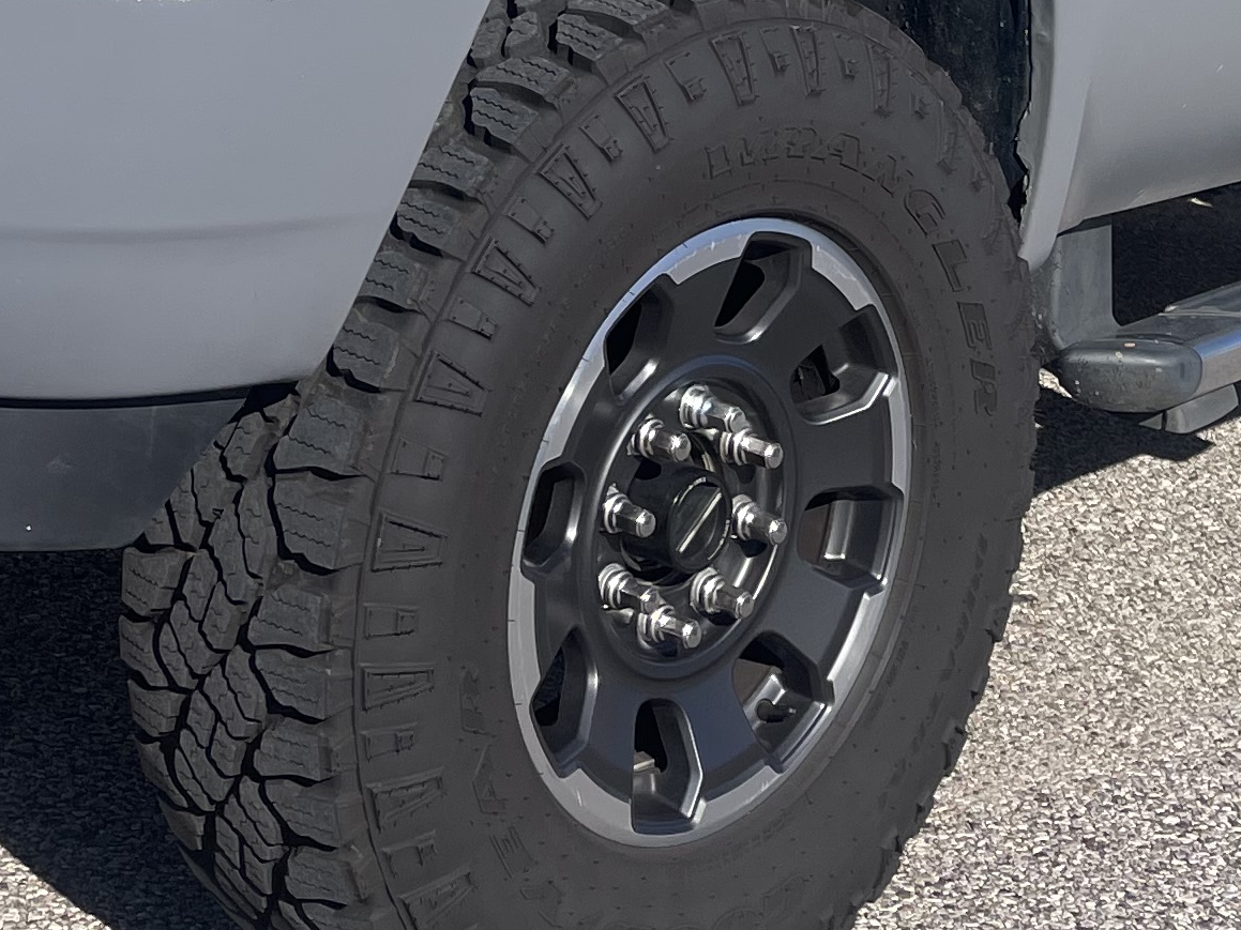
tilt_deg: -1.8
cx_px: 418
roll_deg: -6.2
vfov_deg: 15.6
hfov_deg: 22.4
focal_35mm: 87
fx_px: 3119
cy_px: -481
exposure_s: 1/4202
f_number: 1.6
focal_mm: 5.1
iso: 32
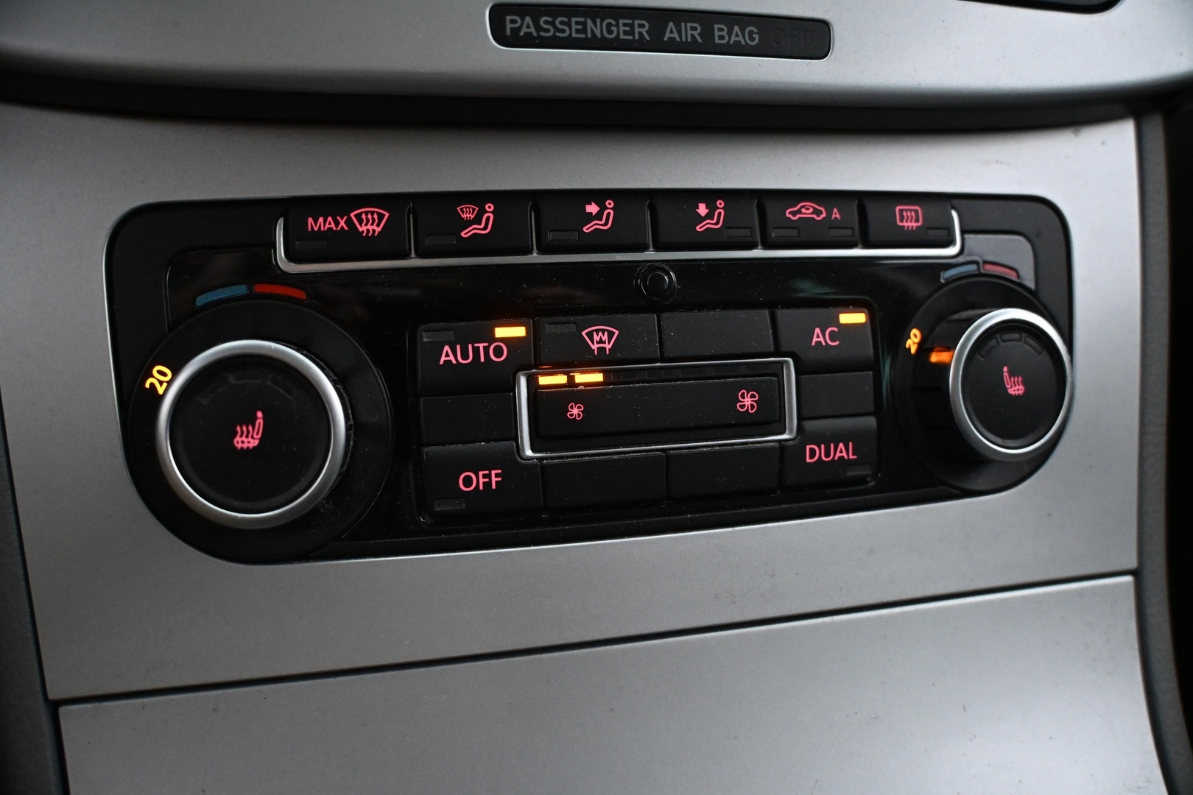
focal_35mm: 46
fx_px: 1516
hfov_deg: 43.0
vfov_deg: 29.4
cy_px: 398
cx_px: 596
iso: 4000
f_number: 4.8
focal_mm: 30.5
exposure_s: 1/60
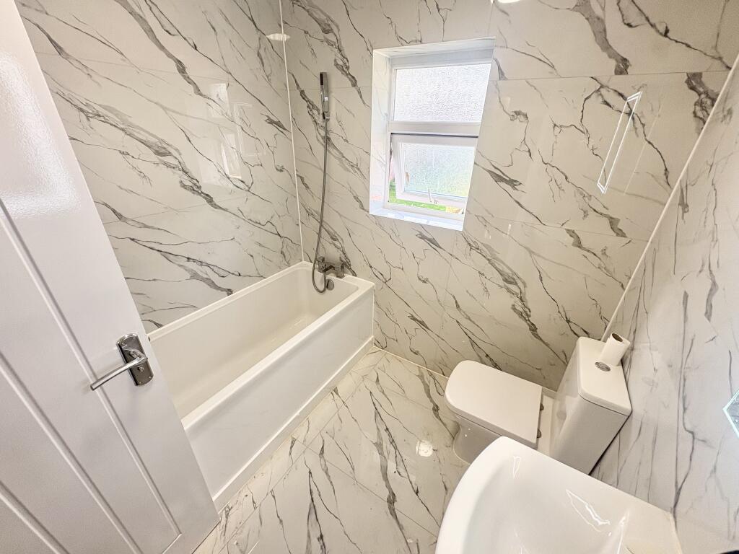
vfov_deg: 85.7
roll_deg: -0.3
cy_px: 277
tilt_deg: -26.6
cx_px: 370
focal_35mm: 14
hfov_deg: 102.1
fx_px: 299
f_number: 2.2
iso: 100
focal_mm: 2.22
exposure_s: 1/99
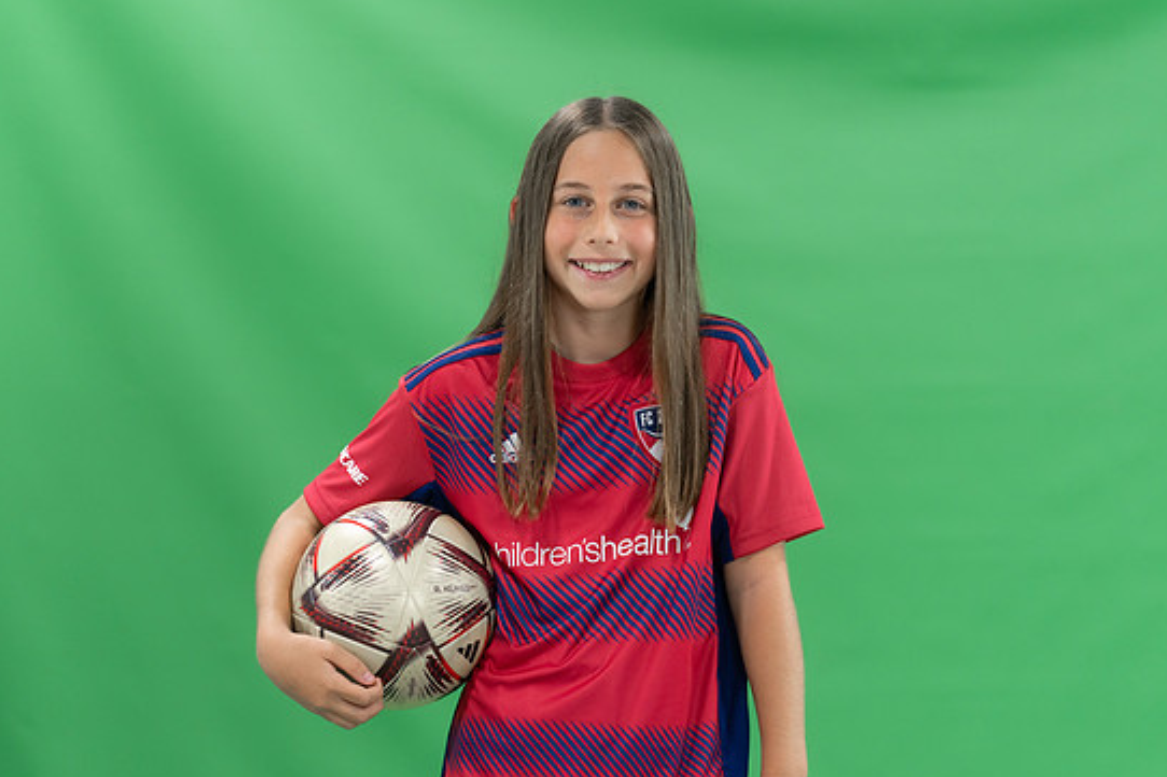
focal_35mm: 182
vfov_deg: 7.5
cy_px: 395
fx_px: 5898
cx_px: 566
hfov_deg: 11.3
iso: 1000
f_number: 2.8
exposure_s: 1/250
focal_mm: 170
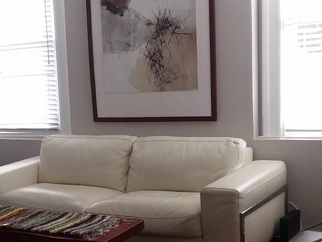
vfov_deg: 21.1
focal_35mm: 69
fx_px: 642
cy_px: 182
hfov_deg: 26.8
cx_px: 9
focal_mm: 2.47
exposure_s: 1/141
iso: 40
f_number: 1.9
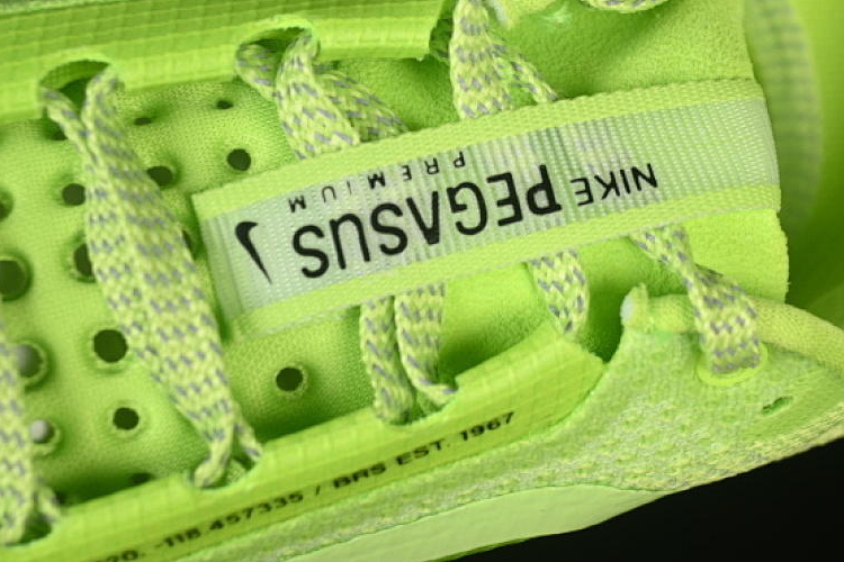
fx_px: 2532
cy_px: 181
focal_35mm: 108
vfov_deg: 12.7
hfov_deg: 18.9
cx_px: 524
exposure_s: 1/80
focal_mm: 50
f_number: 7.1
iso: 160
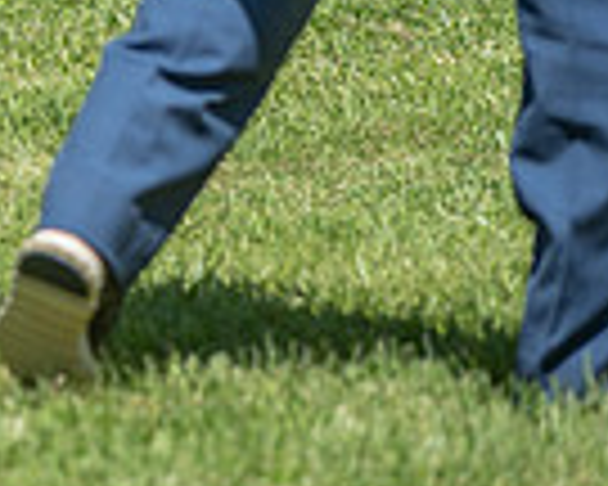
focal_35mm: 546
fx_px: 9825
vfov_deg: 2.8
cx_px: -653
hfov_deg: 3.5
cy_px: -308
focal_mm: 135
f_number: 5
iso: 250
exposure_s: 1/1000
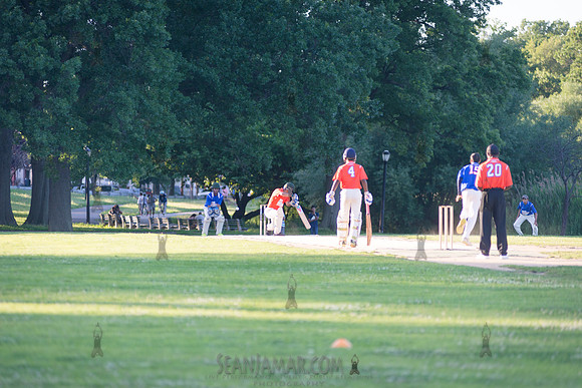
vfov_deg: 6.9
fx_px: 3234
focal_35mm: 200
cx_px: 291
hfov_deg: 10.3
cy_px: 194
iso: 400
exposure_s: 1/1000
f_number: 2.8
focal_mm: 200
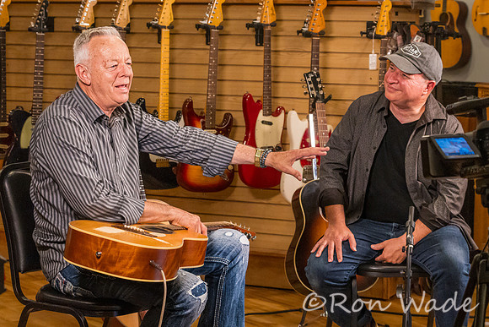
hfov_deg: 21.4
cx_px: 244
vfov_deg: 14.4
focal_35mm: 95
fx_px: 1294
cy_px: 146
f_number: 7.1
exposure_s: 1/200
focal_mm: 77
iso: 16000
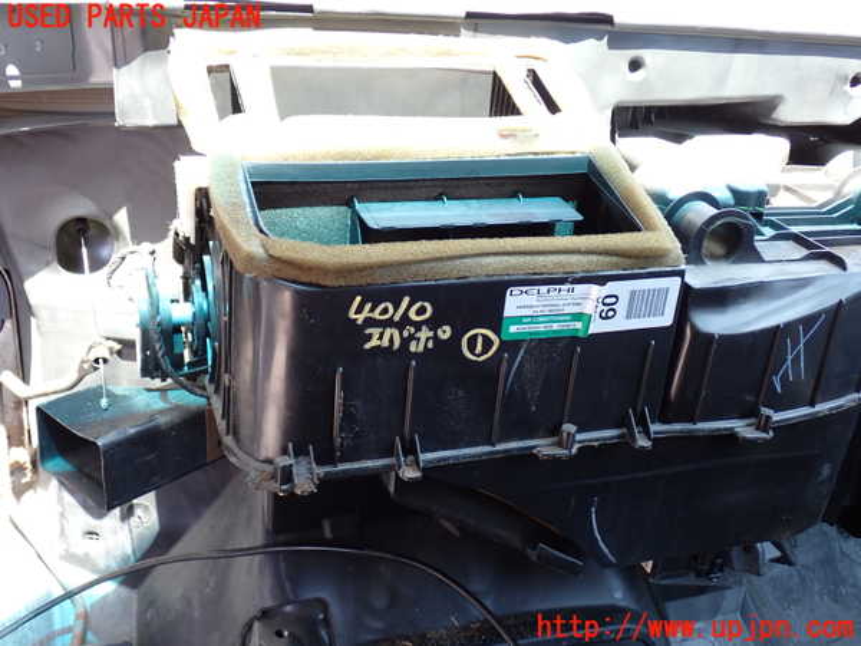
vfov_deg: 37.7
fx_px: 945
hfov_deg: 49.0
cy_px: 323
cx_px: 430
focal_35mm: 38
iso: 200
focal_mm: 6.83
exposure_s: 1/60
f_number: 2.7
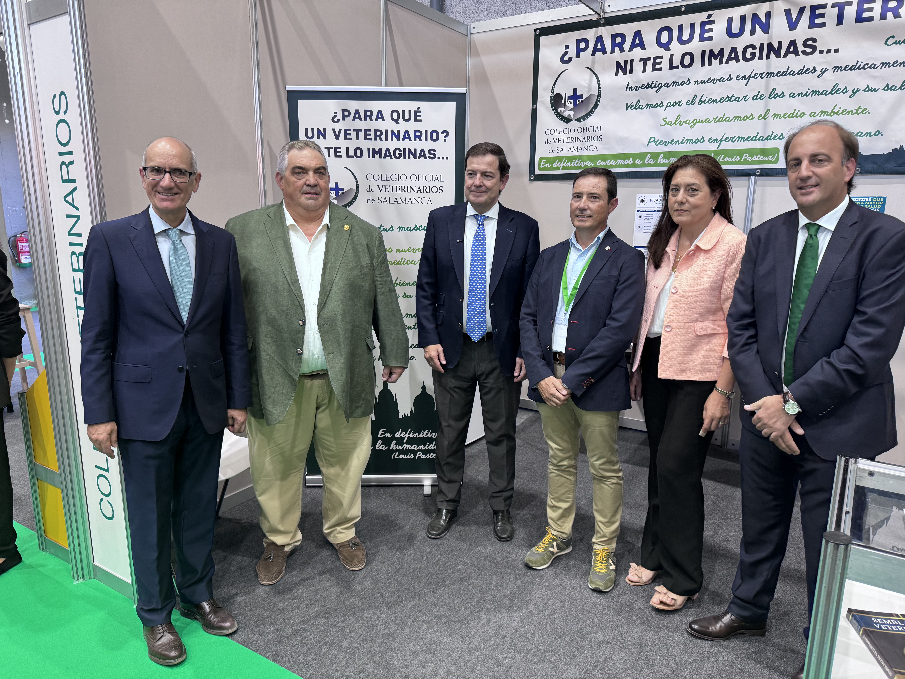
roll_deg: -0.1
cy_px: 340
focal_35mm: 24
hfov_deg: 71.6
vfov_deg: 56.8
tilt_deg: -10.5
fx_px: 627
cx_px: 452
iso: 160
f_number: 1.78
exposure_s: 1/100
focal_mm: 6.76
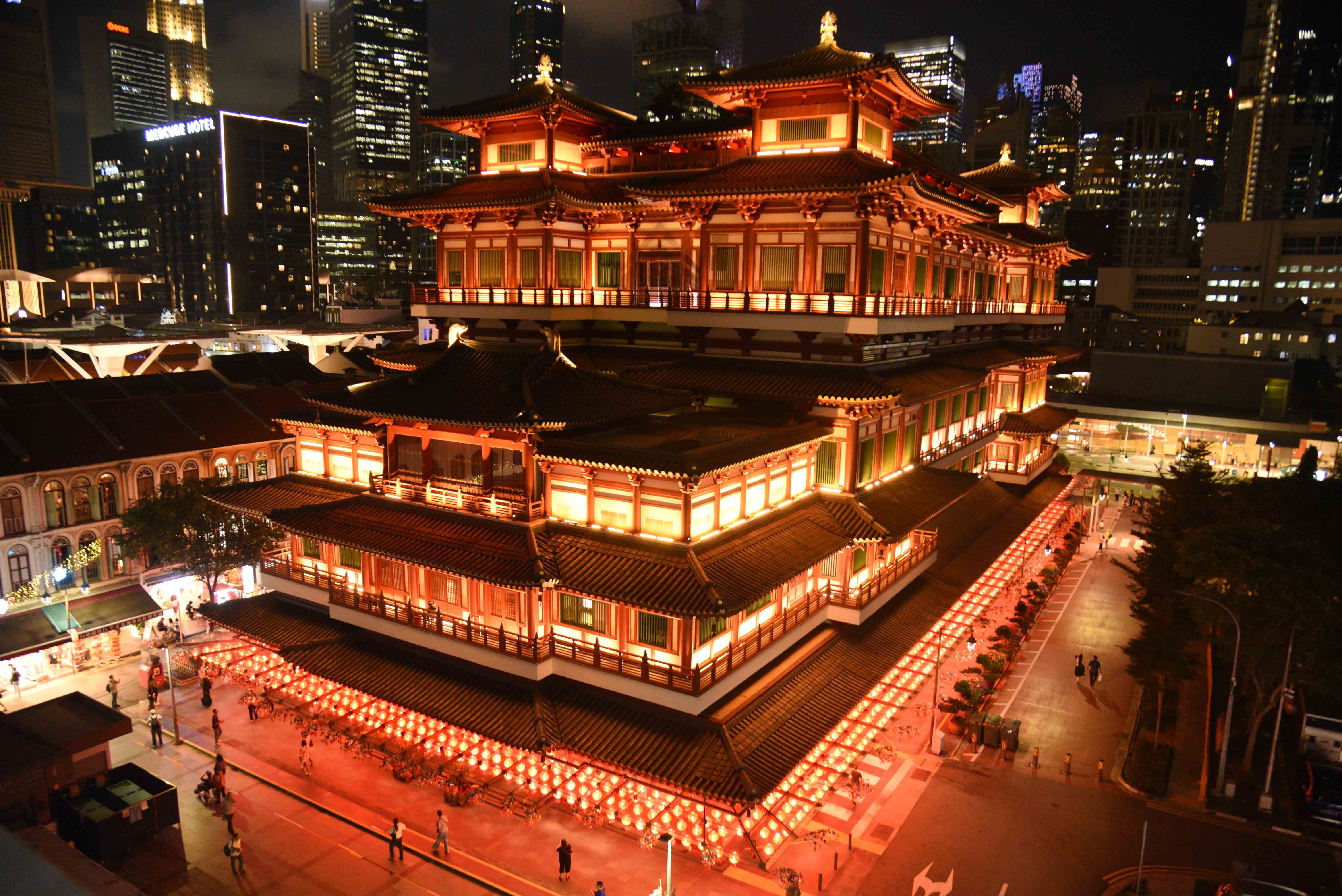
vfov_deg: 53.2
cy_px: 448
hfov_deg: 73.7
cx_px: 671
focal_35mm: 24
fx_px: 895
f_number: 4
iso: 3200
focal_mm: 24
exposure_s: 1/25
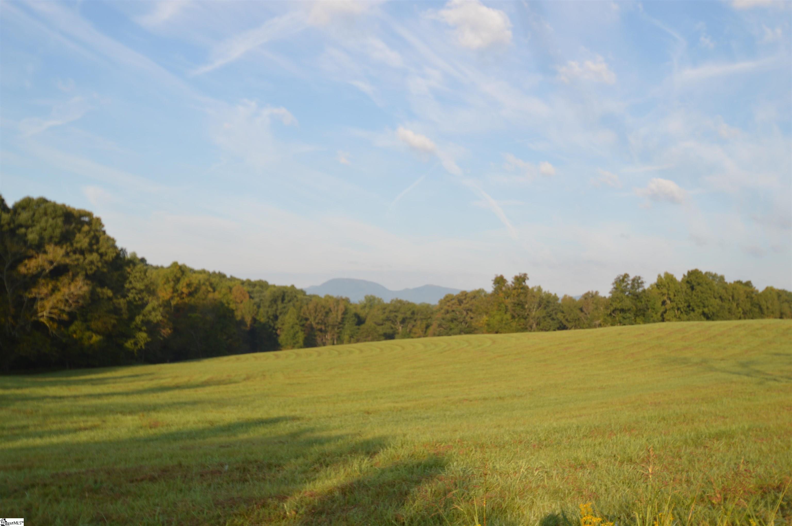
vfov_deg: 36.8
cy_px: 263
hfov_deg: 53.2
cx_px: 396
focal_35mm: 36
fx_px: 791
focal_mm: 24
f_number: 6.3
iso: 100
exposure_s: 1/160
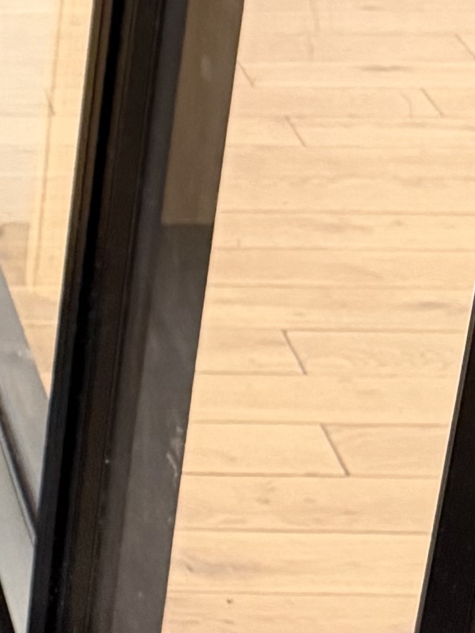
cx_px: -681
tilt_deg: -46.8
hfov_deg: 9.7
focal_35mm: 135
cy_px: 433
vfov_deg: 14.6
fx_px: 2468
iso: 800
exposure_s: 1/60
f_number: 1.78
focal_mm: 6.76
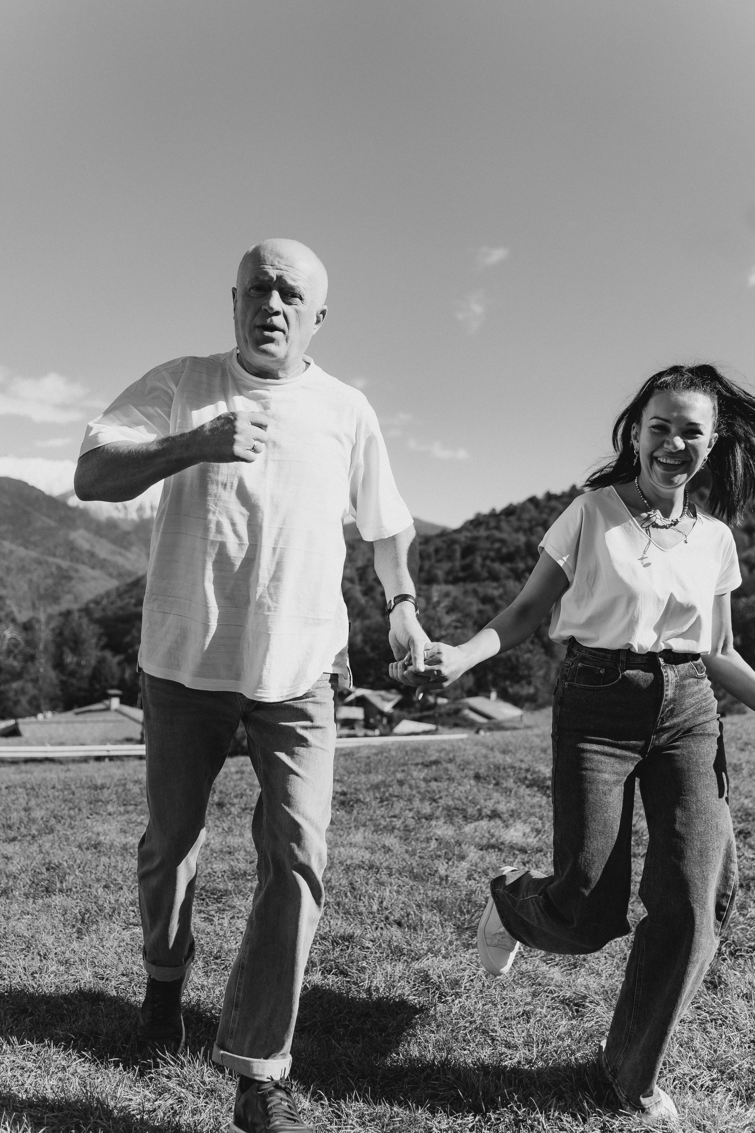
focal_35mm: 28
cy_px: 566
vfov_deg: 65.5
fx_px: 881
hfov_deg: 46.4
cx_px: 378
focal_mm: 28
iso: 100
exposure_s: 1/2500
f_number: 2.8
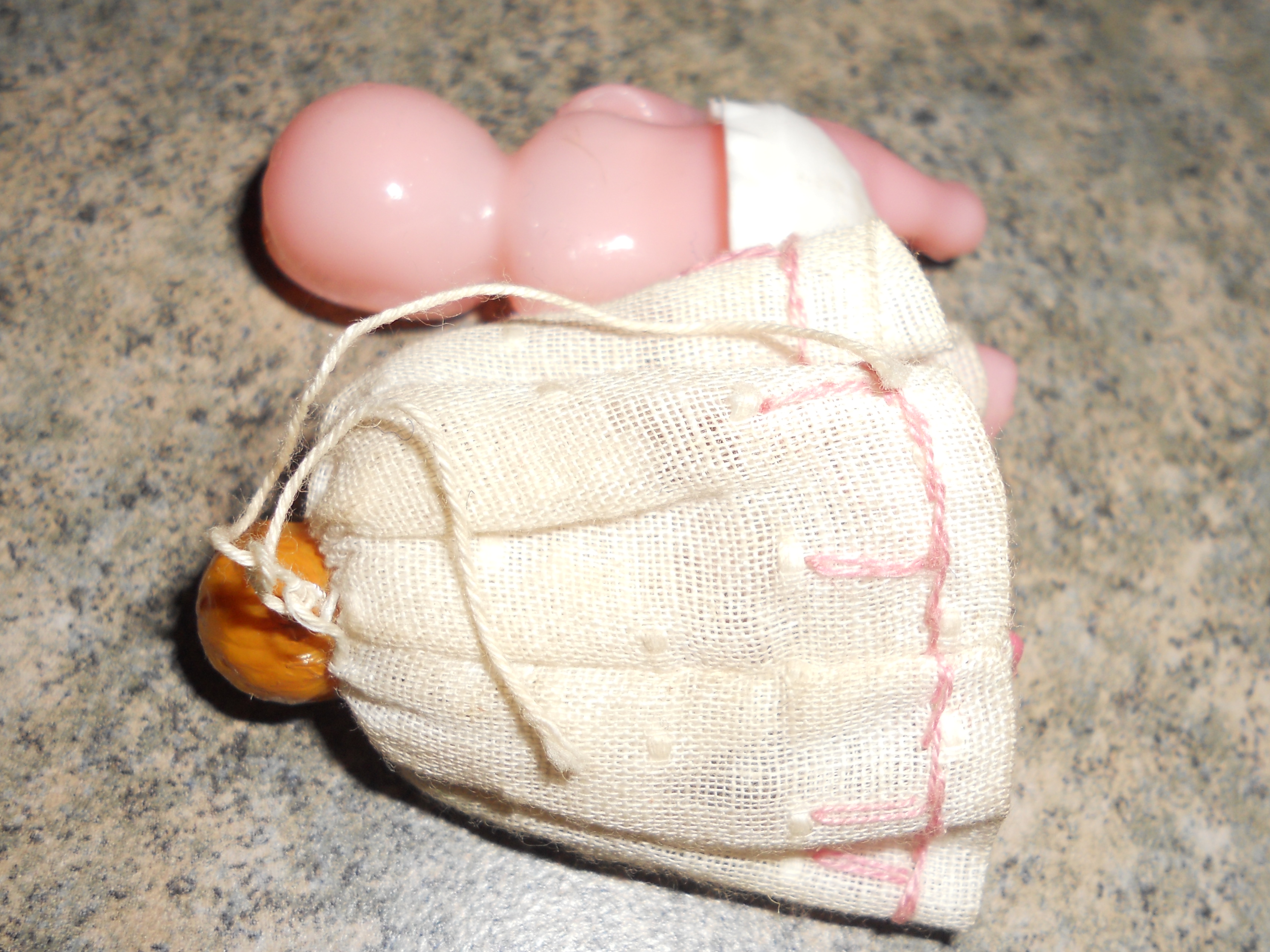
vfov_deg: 37.7
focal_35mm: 38
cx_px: 676
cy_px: 486
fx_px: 1394
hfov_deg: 48.9
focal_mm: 5.8
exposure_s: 1/25
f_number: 8.8
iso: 80
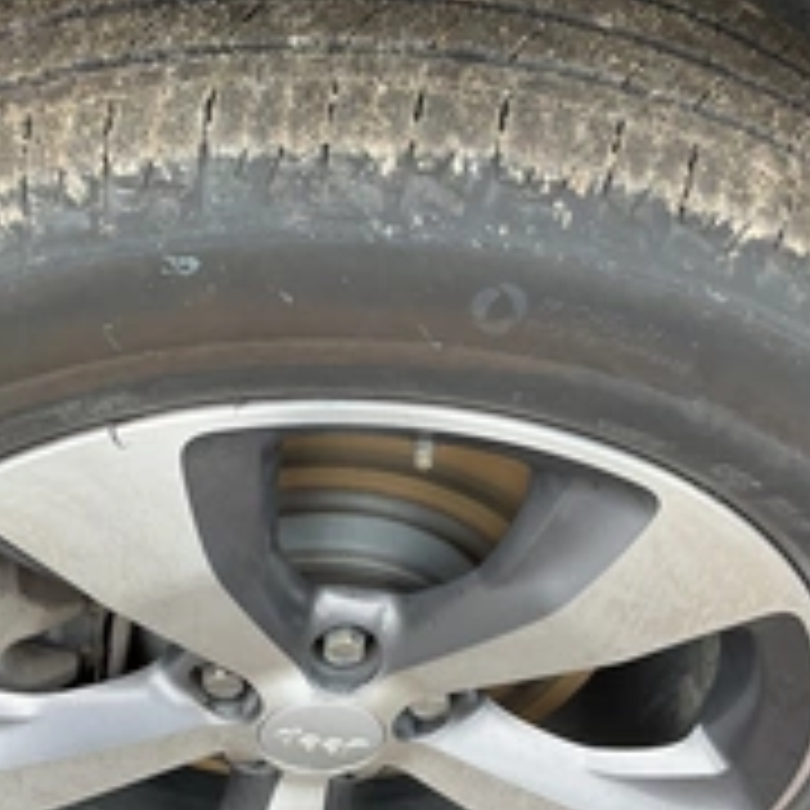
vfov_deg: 29.9
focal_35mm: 57
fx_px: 1509
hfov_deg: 30.0
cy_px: 518
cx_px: 356
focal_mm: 3
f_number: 1.8
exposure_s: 1/122
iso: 25
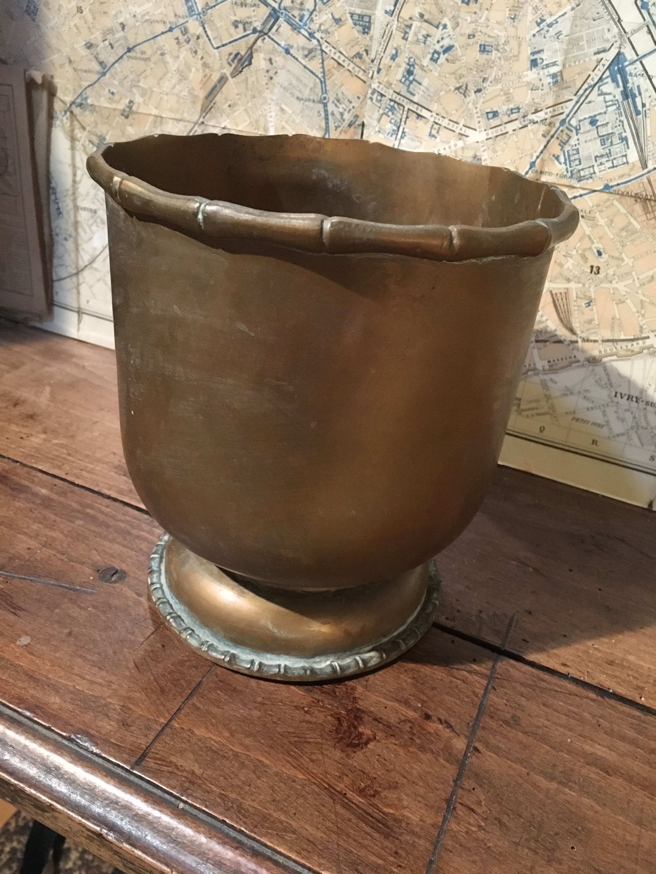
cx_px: 328
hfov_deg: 48.2
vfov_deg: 61.7
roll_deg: -4.9
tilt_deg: -30.0
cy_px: 437
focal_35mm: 29
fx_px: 733
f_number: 2.2
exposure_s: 1/17
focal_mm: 4.15
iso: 320
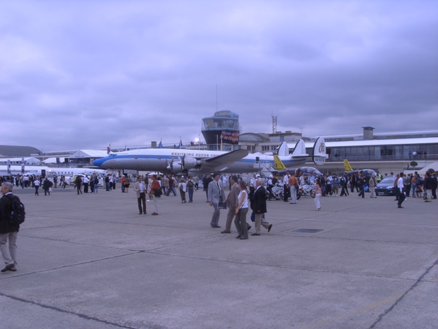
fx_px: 456
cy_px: 164
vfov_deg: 39.7
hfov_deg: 51.4
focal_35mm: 36
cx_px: 219
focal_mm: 6
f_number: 5.5
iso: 80
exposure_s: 1/350
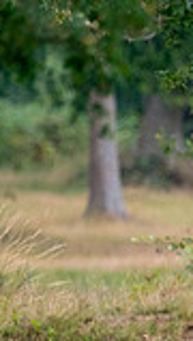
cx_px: 540
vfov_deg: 1.3
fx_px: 15538
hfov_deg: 0.7
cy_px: 392
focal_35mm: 1716
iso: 400
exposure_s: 1/1250
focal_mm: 300
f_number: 4
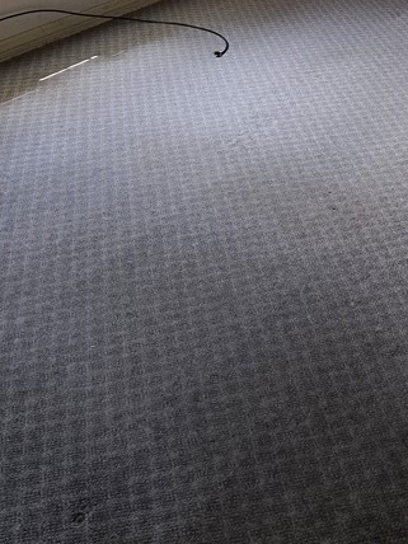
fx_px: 864
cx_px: 356
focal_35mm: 55
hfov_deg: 25.8
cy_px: -79
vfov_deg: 30.6
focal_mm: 6.3
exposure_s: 1/120
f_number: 1.7
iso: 200
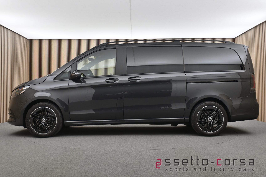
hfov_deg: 49.6
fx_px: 288
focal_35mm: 39
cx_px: 133
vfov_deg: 34.2
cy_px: 88
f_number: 4.5
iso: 560
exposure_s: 1/40
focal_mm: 26
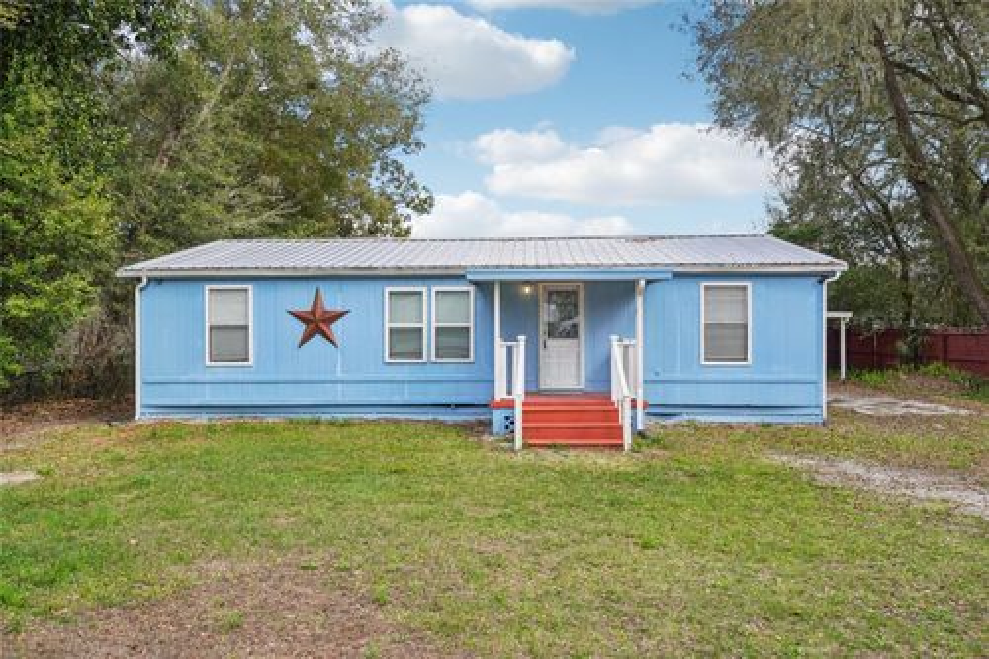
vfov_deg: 47.9
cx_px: 494
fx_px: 741
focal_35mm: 27
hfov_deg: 67.4
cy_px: 330
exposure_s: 1/125
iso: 100
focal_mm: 18
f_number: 8
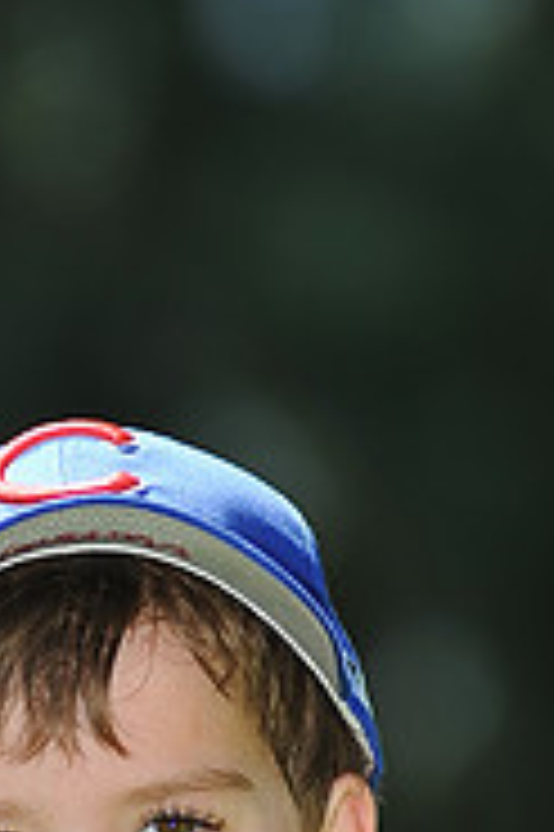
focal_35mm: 563
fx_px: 13019
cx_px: -9
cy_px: 1066
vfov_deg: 3.7
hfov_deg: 2.4
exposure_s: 1/800
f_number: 4.5
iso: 200
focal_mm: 180
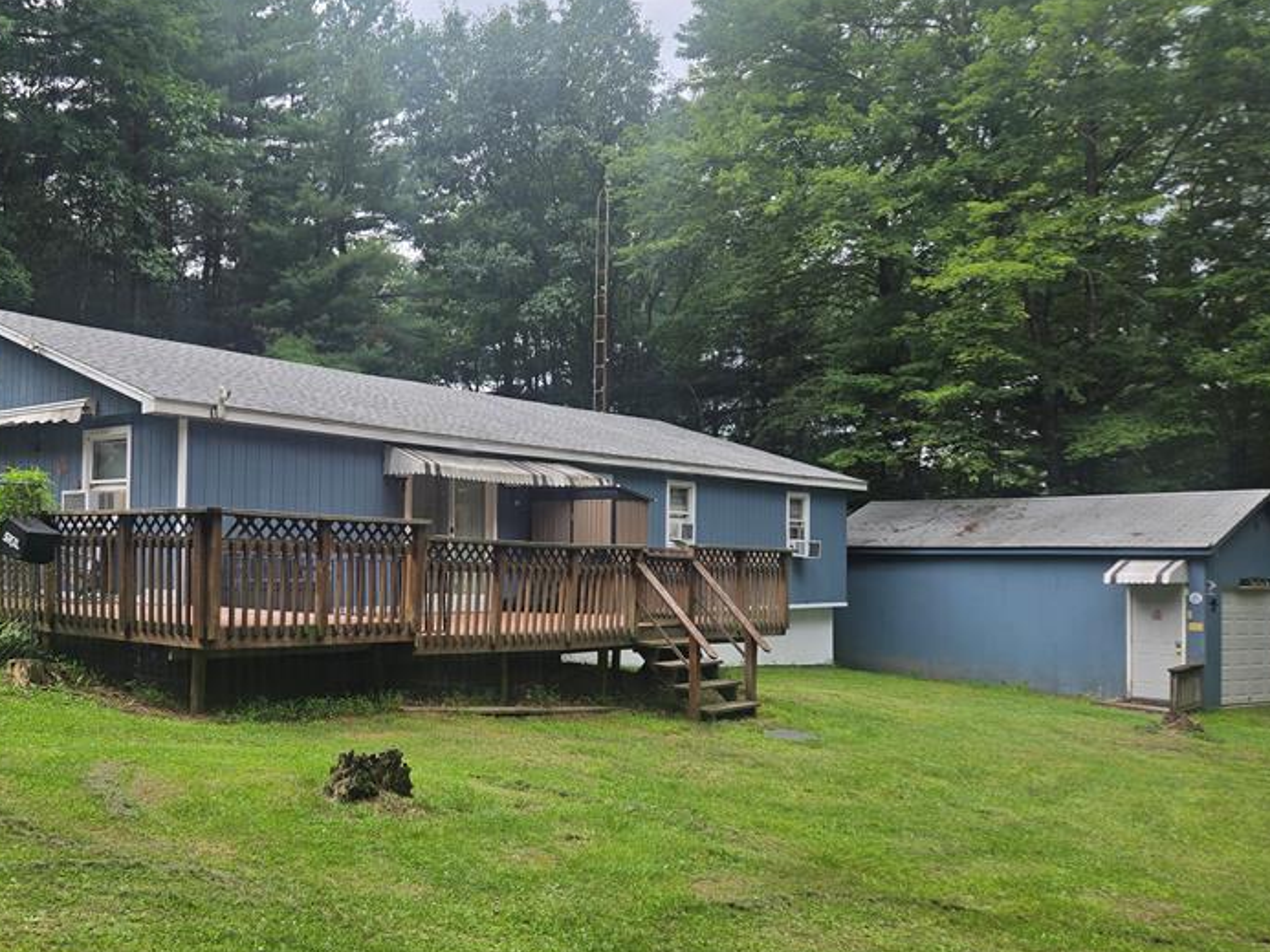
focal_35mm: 34
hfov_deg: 52.1
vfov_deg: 41.7
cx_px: 354
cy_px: 533
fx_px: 1248
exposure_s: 1/924
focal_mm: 5.4
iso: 25
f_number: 1.8
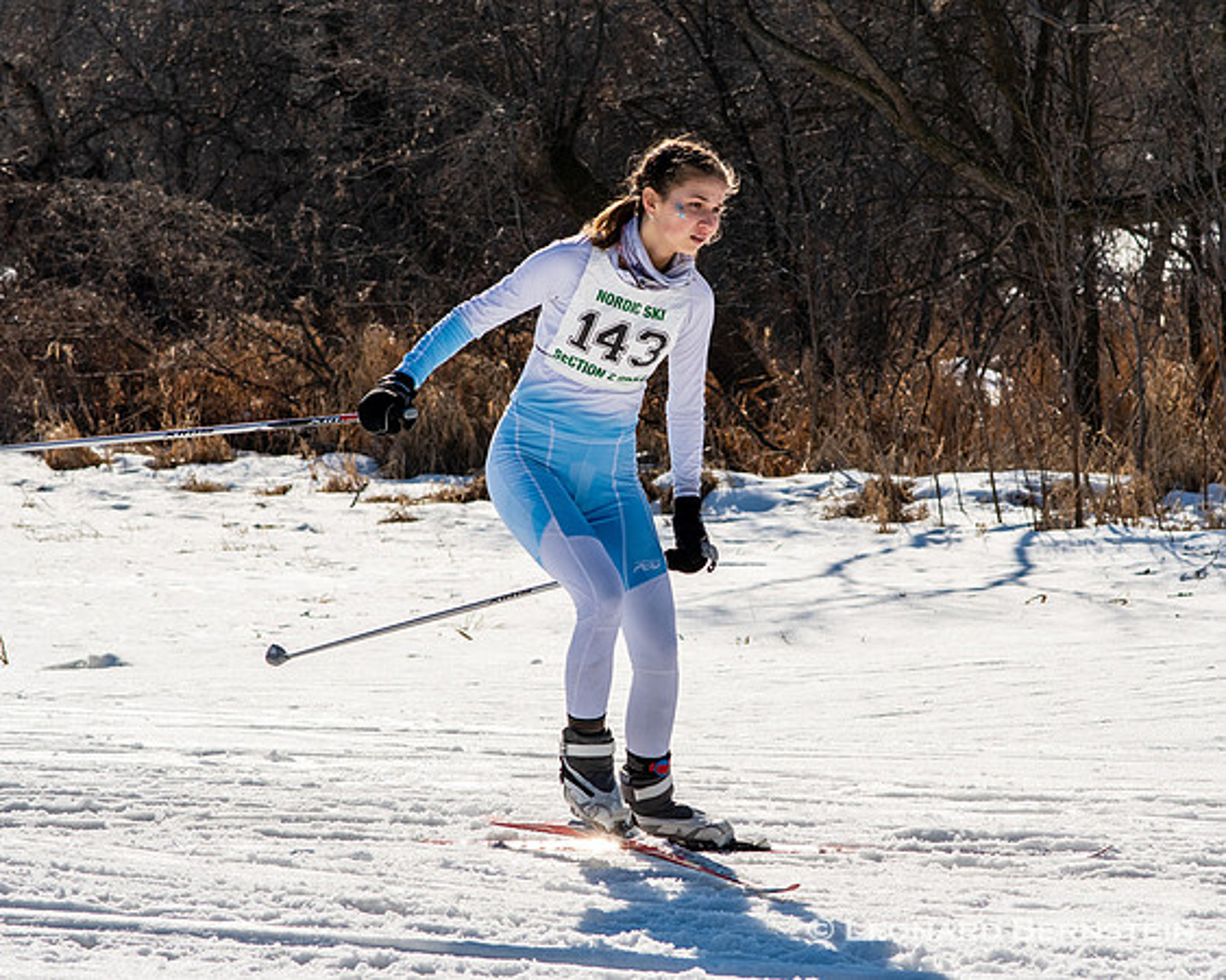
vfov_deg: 10.7
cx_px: 711
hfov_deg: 13.4
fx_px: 5209
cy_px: 490
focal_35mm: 144
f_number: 7.1
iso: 400
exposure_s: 1/2500
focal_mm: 85
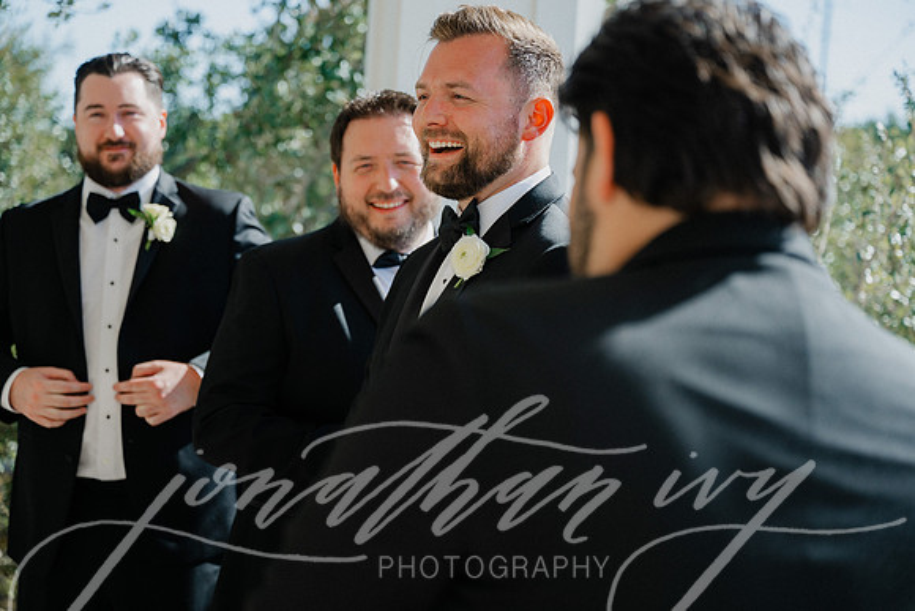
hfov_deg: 29.6
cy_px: 306
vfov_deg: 20.0
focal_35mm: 68
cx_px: 458
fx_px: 1729
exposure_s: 1/640
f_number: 2.8
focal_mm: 68
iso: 40
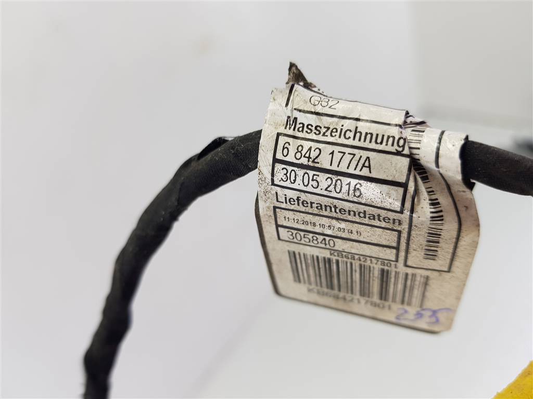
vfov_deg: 53.1
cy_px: 200
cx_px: 266
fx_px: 400
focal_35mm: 26
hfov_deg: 67.3
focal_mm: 4.2
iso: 40
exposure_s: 1/108
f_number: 1.7
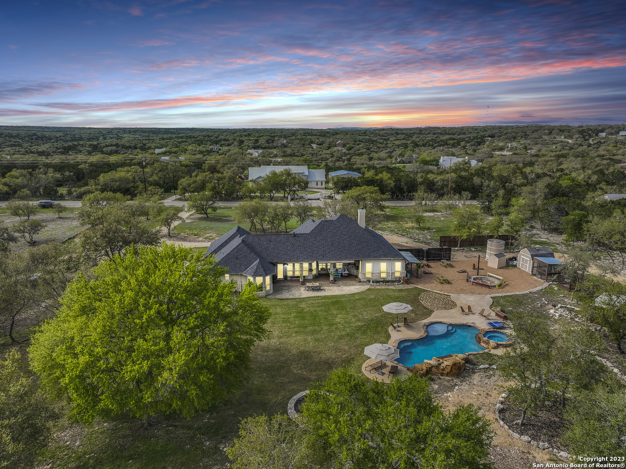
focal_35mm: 24
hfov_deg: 71.6
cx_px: 313
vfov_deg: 56.8
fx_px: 434
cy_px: 234
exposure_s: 1/2000
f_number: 2.8
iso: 200
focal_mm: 12.29
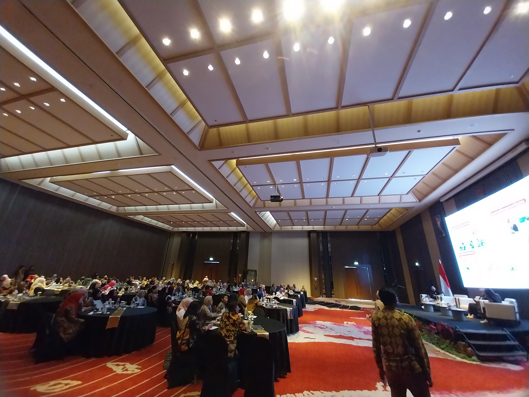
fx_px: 199
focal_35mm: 13
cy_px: 198
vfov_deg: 89.9
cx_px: 264
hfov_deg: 106.2
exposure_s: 1/20
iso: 250
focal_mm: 1.3
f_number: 2.2
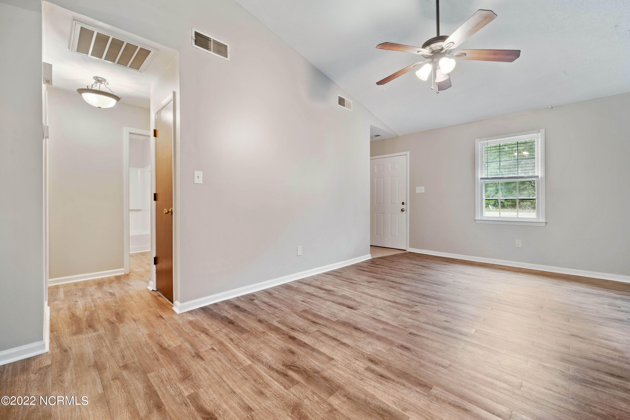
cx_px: 315
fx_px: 245
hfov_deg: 104.2
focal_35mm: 14
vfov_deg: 81.2
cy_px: 210
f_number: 9.5
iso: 80
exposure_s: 6
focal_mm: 14
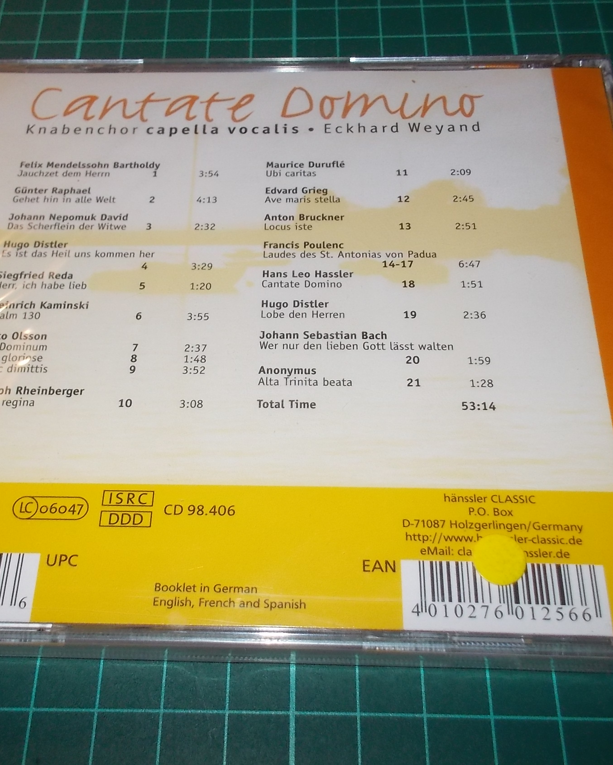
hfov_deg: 39.1
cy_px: 385
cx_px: 264
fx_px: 862
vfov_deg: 47.9
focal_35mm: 38
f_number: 3.3
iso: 200
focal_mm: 4.1
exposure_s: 1/30
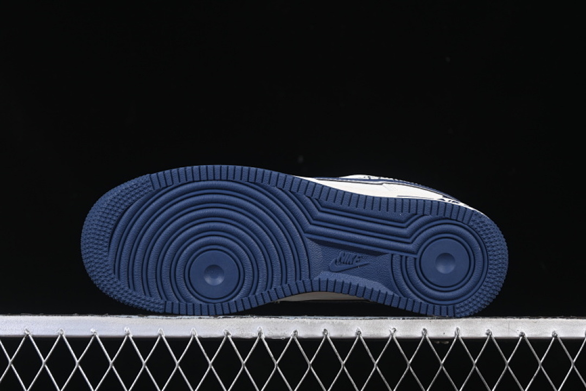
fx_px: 1221
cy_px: 196
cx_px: 293
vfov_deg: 18.2
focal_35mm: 75
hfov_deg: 27.0
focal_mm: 50
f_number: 6.3
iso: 160
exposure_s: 1/60
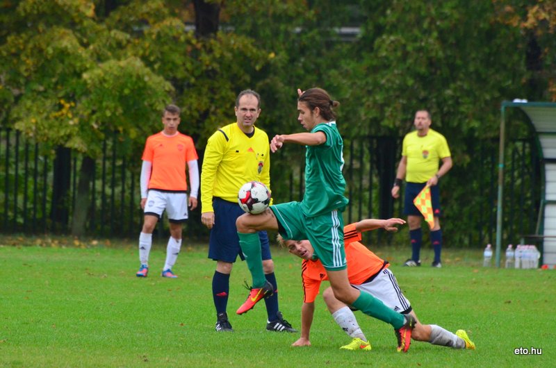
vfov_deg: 3.0
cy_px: 184
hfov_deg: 4.6
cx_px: 278
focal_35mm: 450
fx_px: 6936
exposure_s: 1/640
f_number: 7.1
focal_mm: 300
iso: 2000
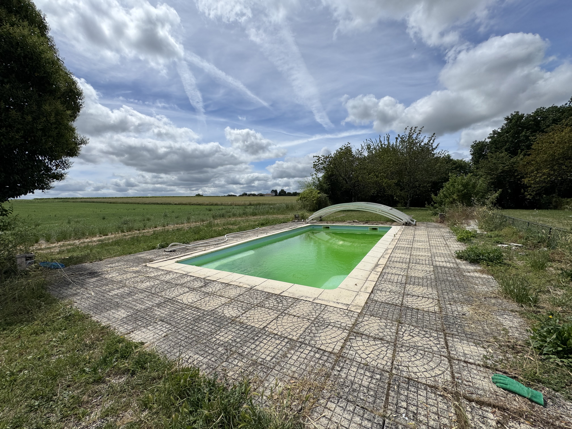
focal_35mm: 14
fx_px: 231
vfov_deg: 85.7
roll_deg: +2.6
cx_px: 286
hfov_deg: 102.1
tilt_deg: -3.5
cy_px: 214
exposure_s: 1/3906
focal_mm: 2.22
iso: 40
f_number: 2.2
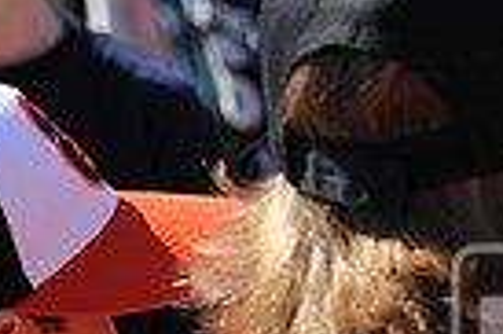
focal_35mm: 296
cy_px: 378
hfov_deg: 6.8
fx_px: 4131
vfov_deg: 4.6
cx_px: 889
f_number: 5
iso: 200
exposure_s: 1/640
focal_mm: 70
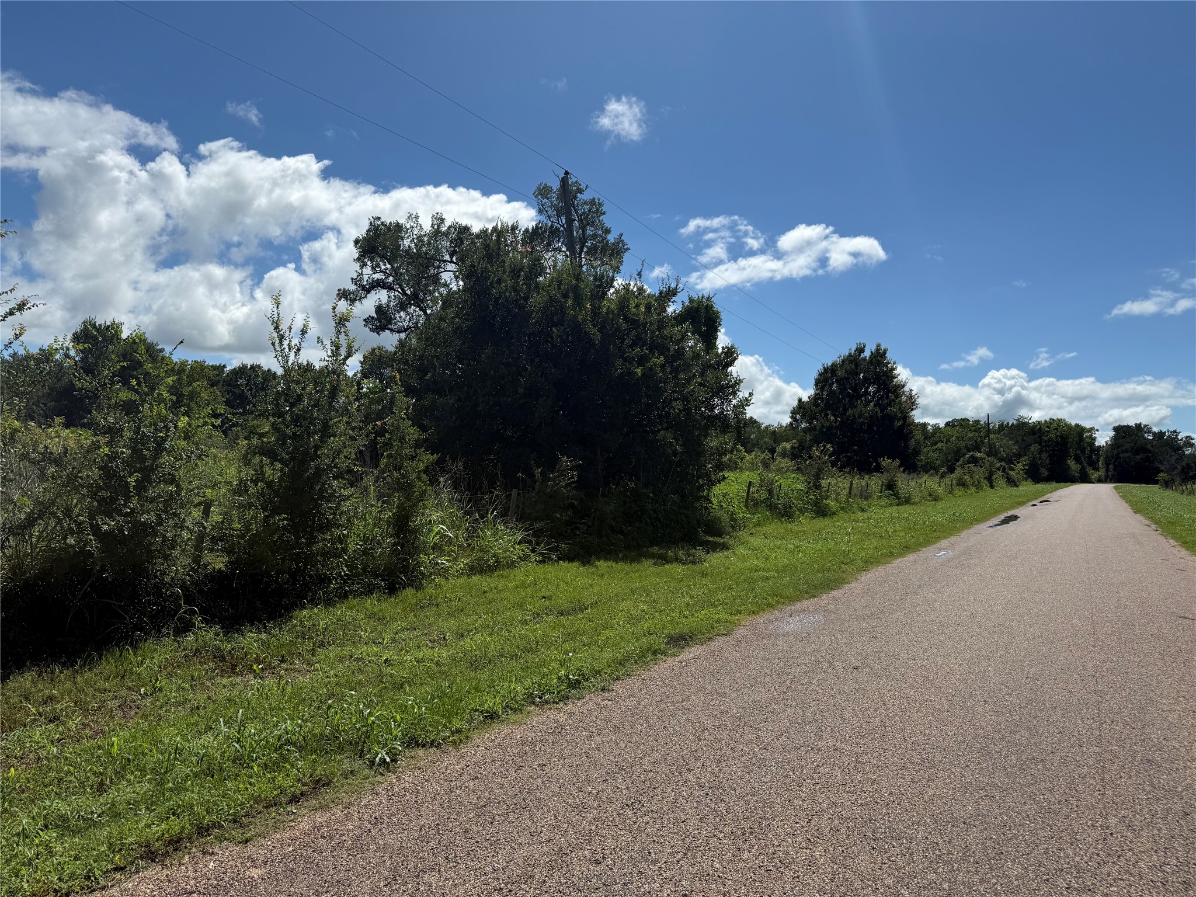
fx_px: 829
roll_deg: -2.5
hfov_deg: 71.6
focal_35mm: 24
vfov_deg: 56.8
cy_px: 448
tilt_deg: +2.0
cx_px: 598
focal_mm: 6.76
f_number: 1.78
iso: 80
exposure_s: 1/9091
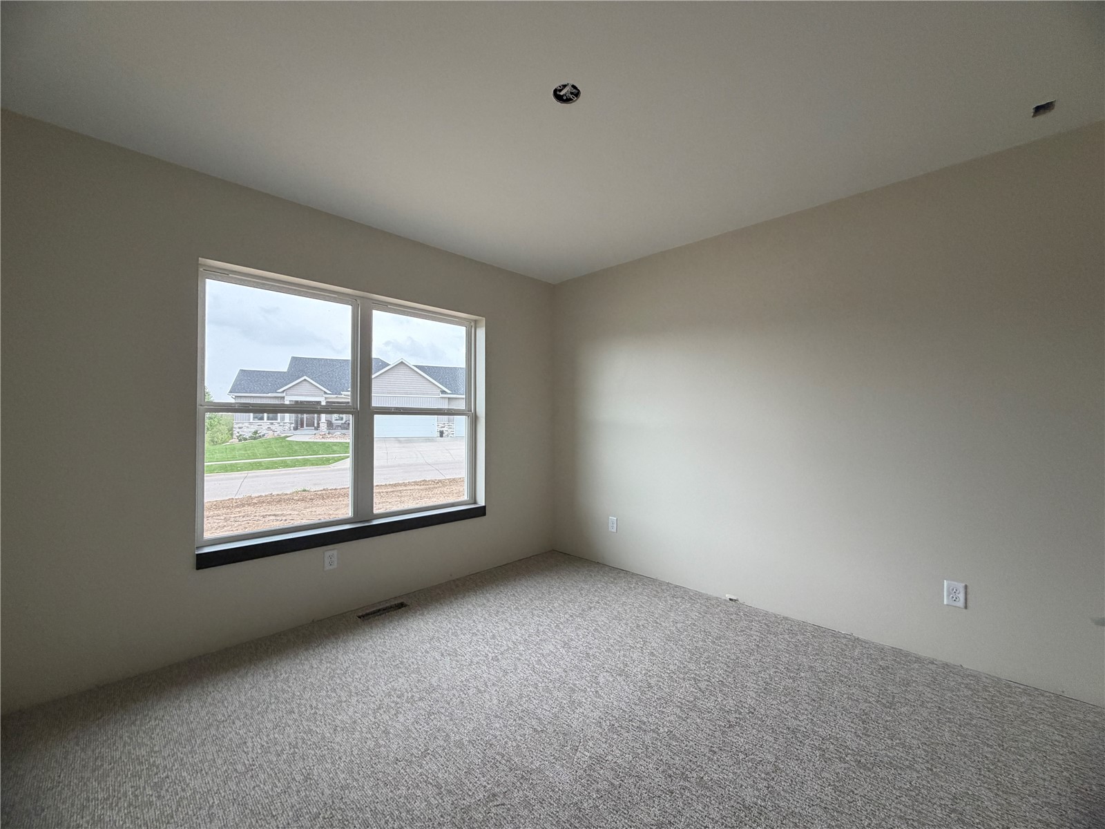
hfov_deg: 102.1
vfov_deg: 85.7
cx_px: 552
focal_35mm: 14
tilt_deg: +0.7
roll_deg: +0.1
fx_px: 447
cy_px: 414
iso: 200
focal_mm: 2.22
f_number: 2.2
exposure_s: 1/120
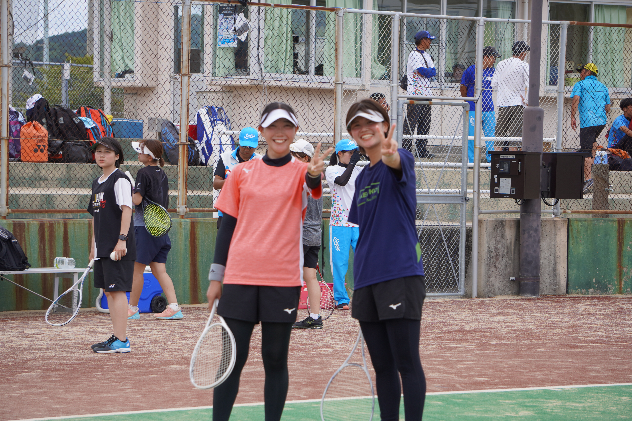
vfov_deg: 9.6
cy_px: 210
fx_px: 2501
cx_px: 316
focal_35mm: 142
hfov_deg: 14.4
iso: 100
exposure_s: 1/250
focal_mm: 95
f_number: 5.6
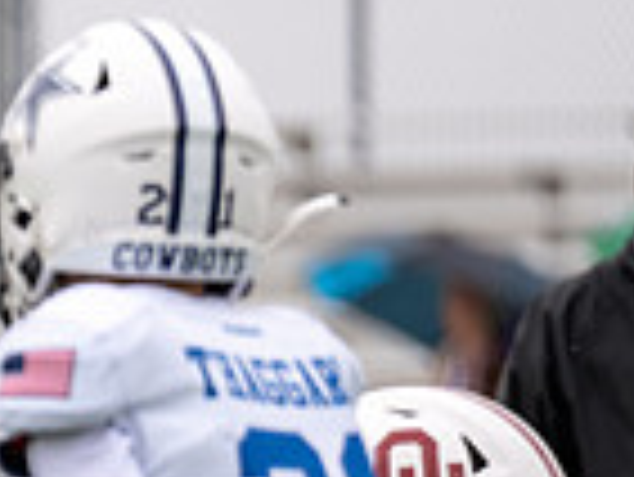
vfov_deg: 1.3
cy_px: 658
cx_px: -1194
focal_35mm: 1118
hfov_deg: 1.8
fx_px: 20494
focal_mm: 200
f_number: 2.8
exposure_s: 1/1250
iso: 160
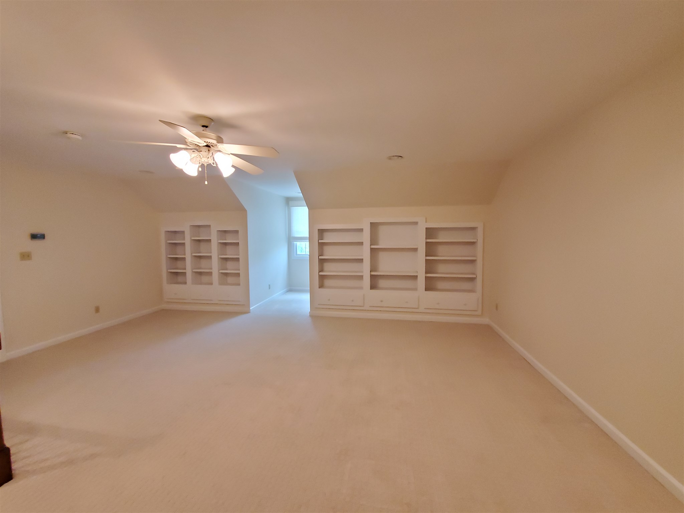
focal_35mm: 13
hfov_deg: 106.2
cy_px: 256
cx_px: 342
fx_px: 257
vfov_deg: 89.9
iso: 500
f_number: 2.2
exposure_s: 1/39
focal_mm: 1.8
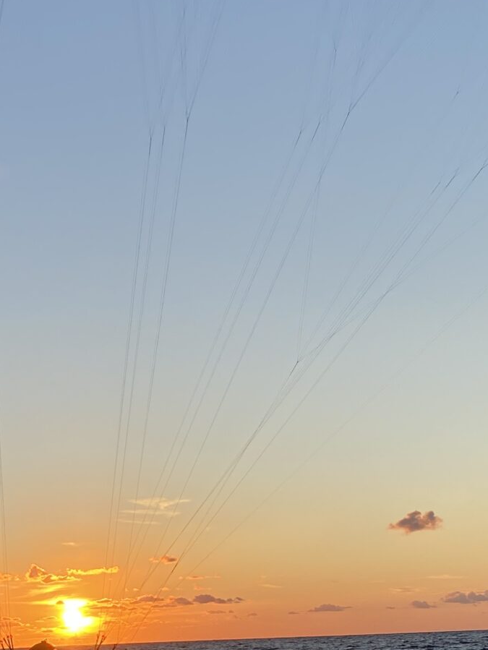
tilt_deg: +10.8
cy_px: 407
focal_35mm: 74
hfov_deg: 19.4
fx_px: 1390
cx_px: 9
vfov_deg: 26.2
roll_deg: +0.1
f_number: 1.8
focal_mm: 4.25
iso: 32
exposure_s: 1/1206
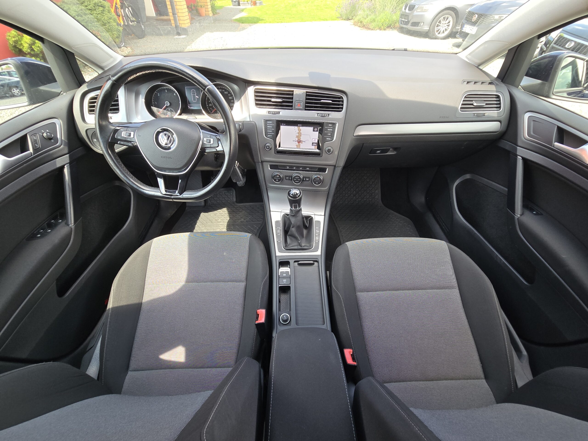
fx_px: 221
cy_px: 220
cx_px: 294
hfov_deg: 106.2
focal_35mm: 13
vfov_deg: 89.9
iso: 50
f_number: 2.2
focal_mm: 2.2
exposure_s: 1/109
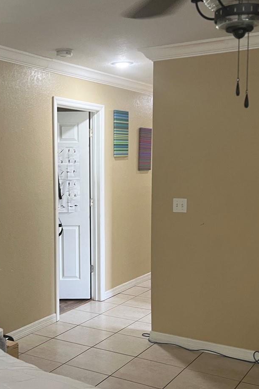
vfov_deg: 41.8
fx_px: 507
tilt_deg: -5.1
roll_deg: +0.2
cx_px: 89
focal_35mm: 47
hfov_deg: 28.5
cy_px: 223
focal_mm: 5.7
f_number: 1.5
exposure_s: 1/60
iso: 125
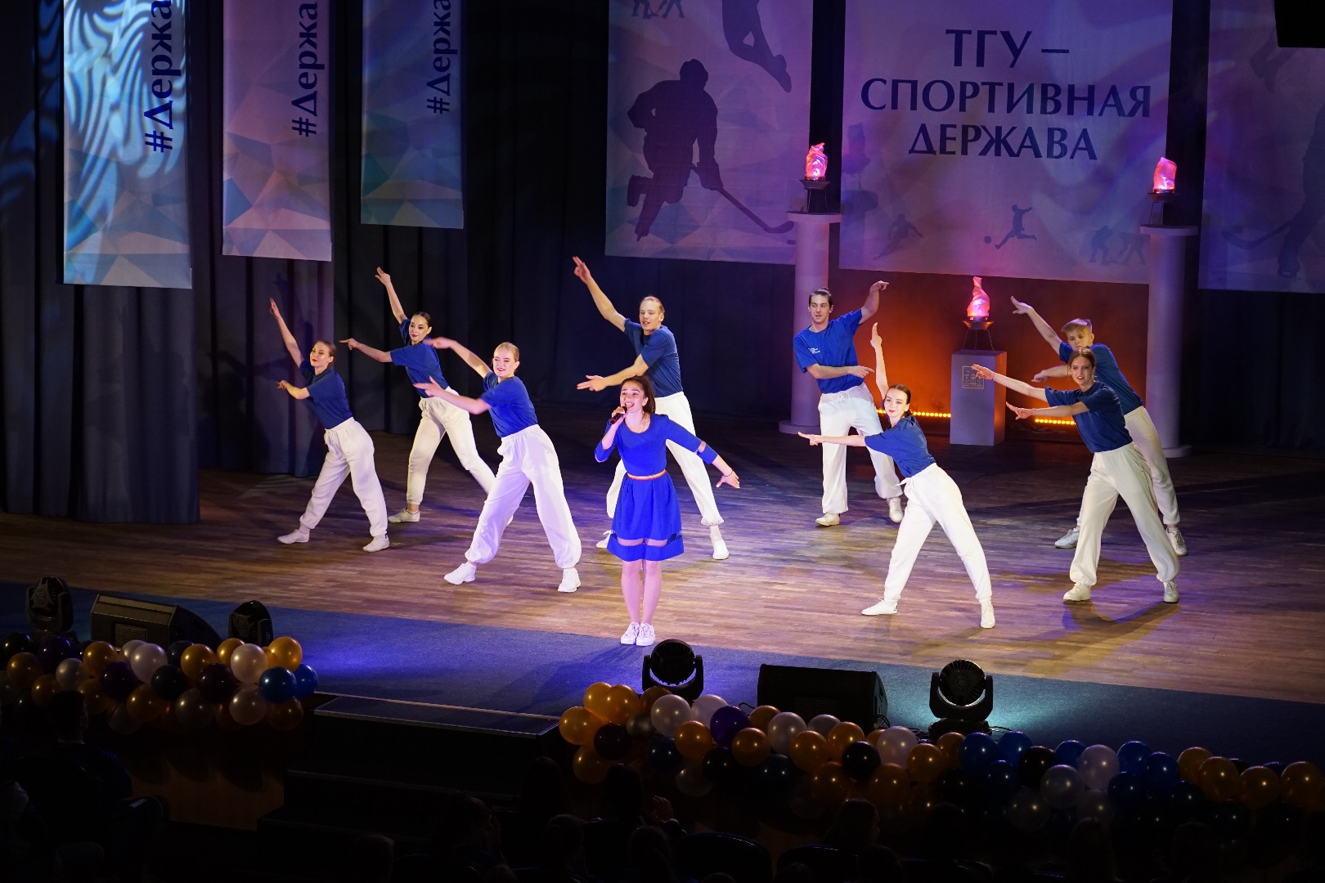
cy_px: 442
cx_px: 662
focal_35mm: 74
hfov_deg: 27.3
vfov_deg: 18.4
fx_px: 2723
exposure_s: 1/200
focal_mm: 74
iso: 1250
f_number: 4
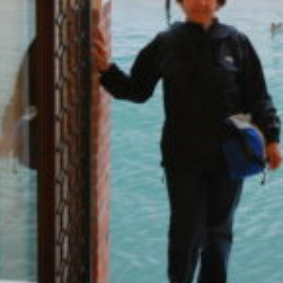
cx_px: 258
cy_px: 58
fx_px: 1262
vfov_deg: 12.7
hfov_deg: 12.7
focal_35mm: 136
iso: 320
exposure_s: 1/30
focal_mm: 31
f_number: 4
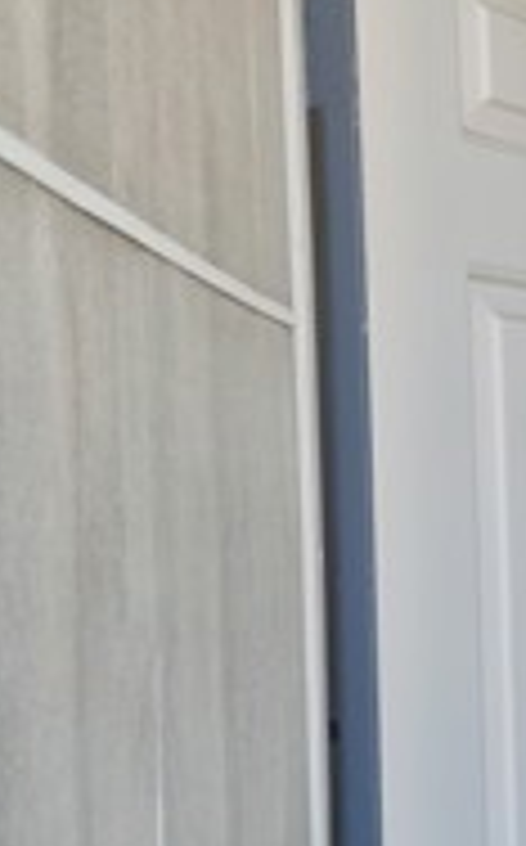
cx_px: 1043
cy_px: 450
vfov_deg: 25.0
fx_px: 1910
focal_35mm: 83
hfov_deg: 13.5
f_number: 1.8
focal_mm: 5.4
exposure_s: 1/120
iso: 20
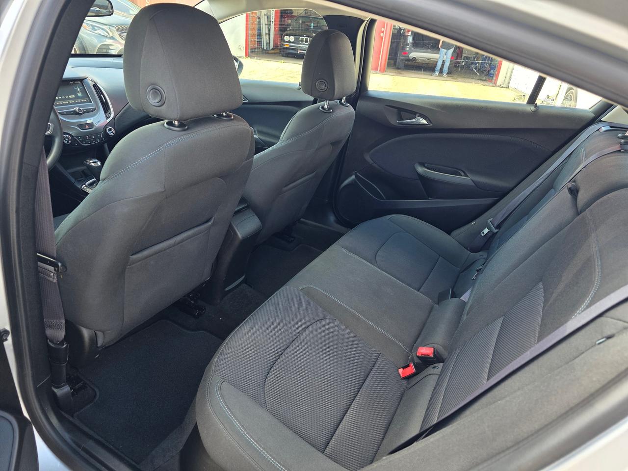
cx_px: 314
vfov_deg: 58.9
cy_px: 236
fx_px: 417
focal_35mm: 23
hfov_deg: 73.9
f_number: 1.7
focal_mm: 6.3
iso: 80
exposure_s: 1/180
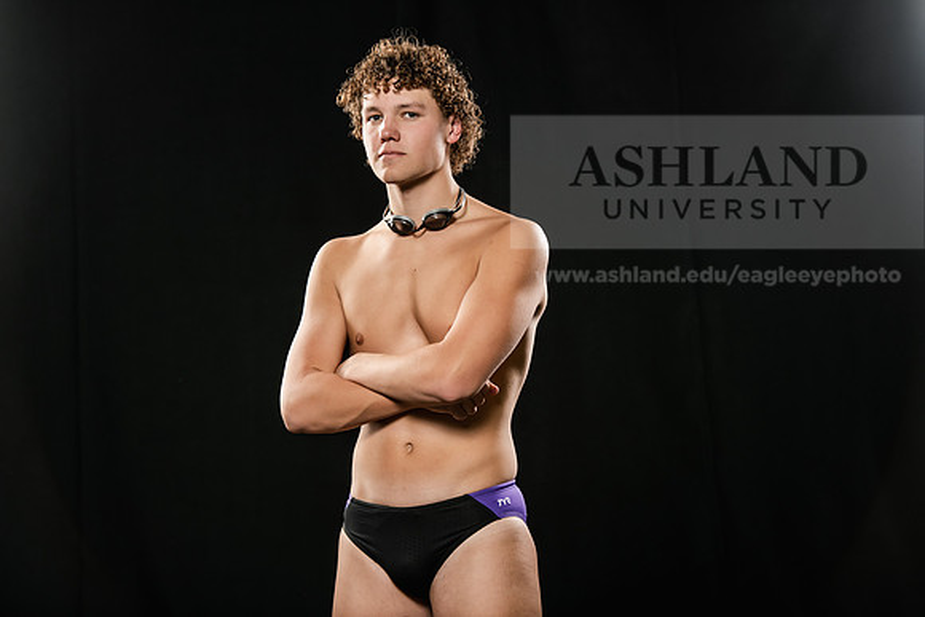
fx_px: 3135
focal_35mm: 122
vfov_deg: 11.2
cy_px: 308
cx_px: 462
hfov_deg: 16.8
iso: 320
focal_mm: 122
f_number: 5.6
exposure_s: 1/250
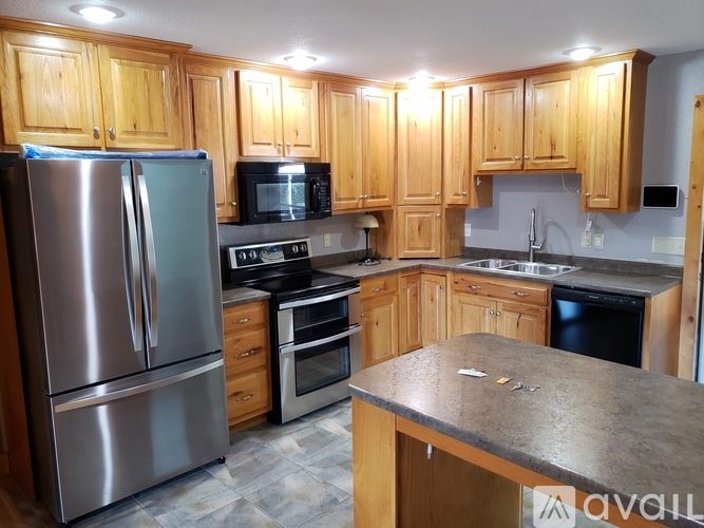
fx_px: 529
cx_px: 352
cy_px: 264
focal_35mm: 26
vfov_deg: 53.0
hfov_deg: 67.3
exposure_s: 1/60
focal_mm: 4.3
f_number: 1.5
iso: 320
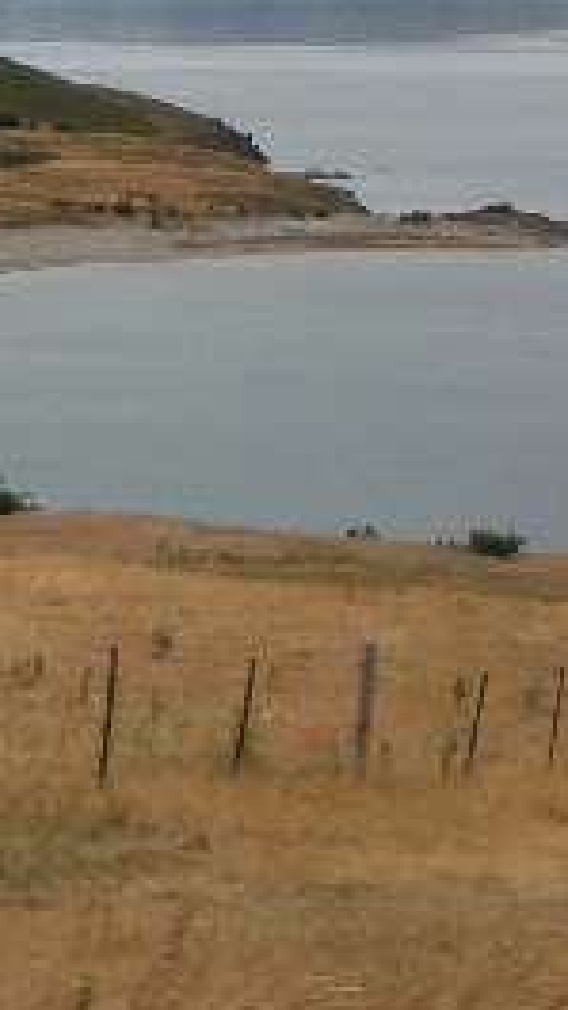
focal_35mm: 115
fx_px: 3080
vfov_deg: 18.2
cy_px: 42
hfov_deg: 10.4
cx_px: 0
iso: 64
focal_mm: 6.3
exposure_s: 1/1500
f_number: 3.5
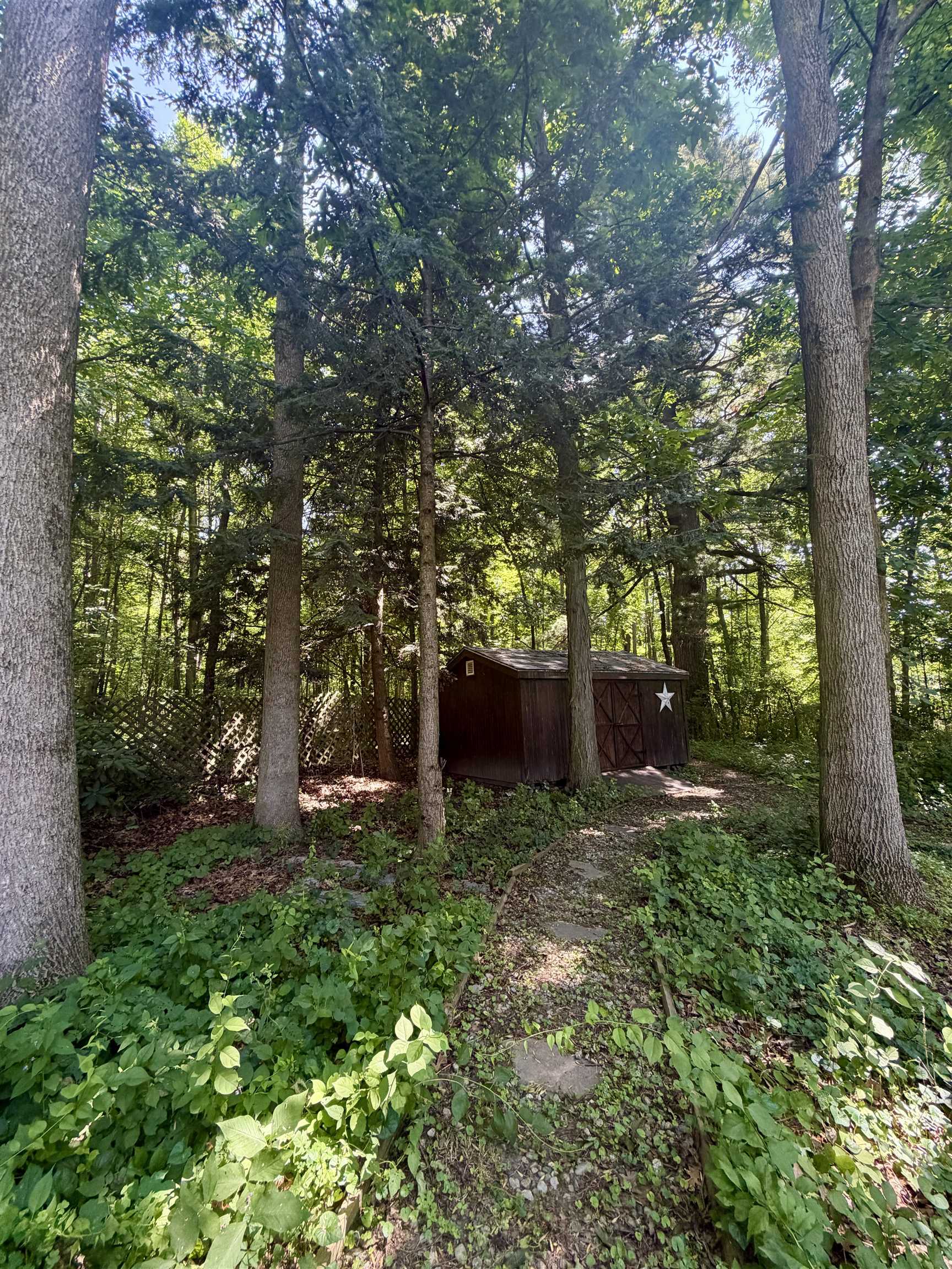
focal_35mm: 14
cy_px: 634
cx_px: 476
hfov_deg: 85.7
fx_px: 513
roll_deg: +0.7
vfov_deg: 102.1
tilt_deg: +7.7
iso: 200
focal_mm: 2.22
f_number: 2.2
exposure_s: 1/121
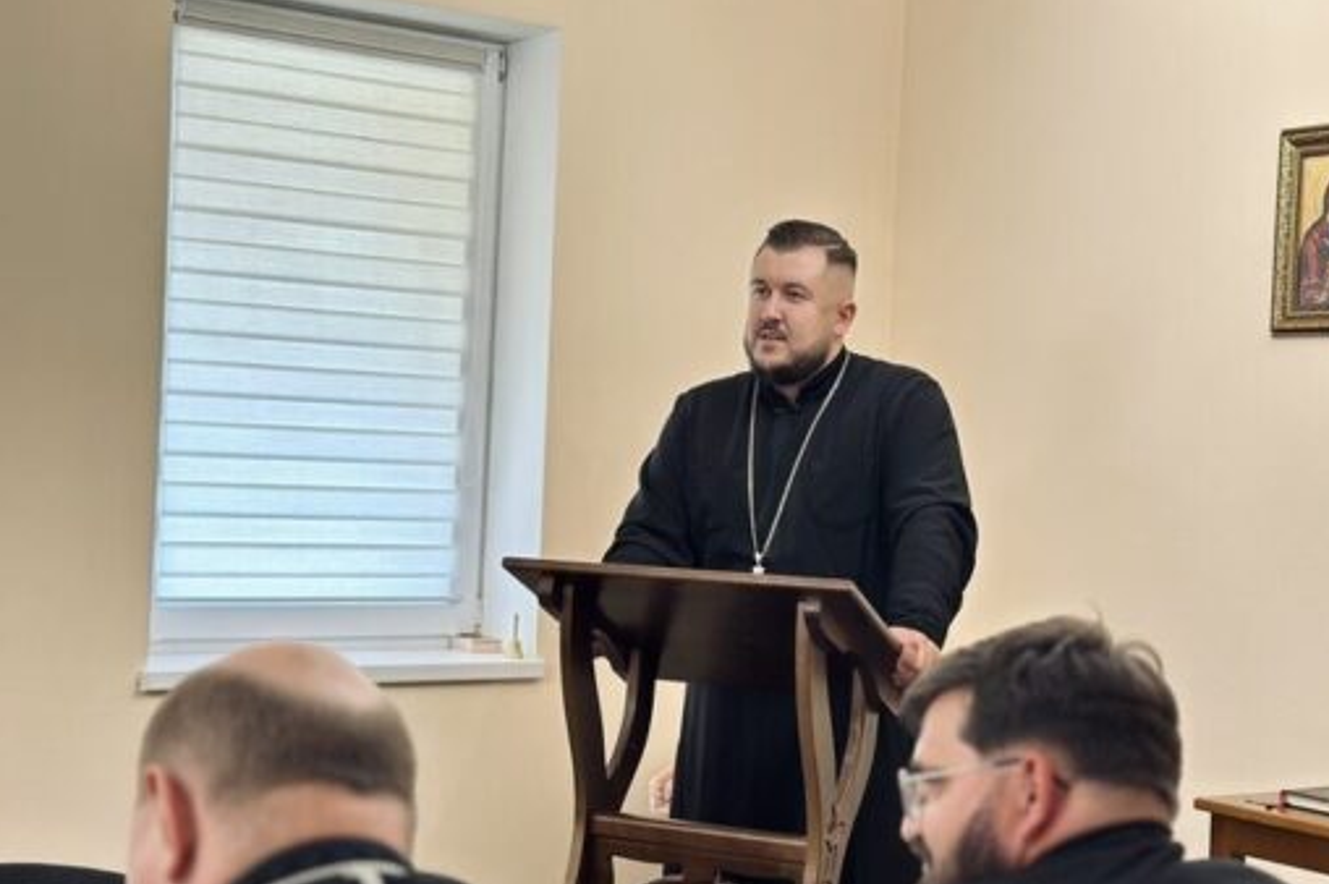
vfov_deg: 23.0
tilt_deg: -1.5
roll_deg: -2.8
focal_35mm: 59
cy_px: 489
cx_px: 722
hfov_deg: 33.9
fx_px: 2177
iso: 64
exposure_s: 1/50
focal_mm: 6.86
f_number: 1.78
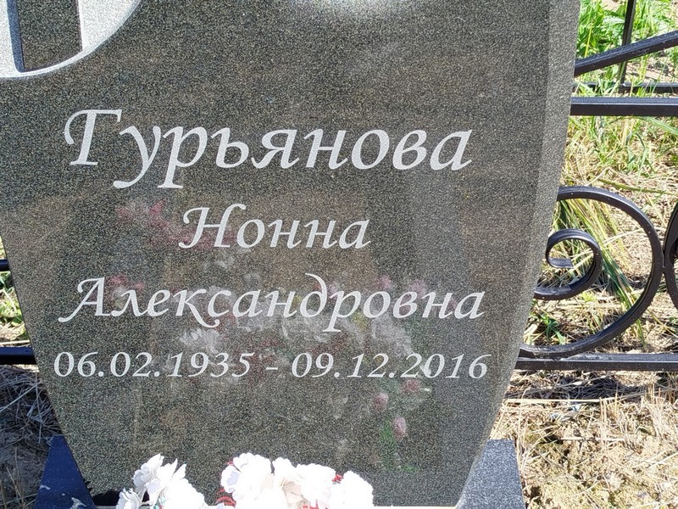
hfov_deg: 29.8
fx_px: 1273
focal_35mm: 65
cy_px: 254
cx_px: 339
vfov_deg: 22.6
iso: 50
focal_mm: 5.31
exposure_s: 1/351
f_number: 1.7
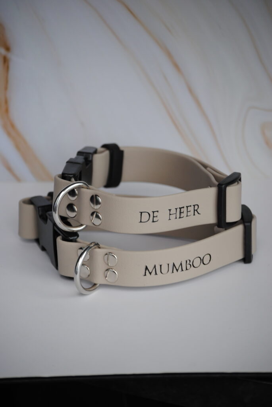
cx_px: 136
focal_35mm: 150
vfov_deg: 13.7
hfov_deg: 9.2
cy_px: 204
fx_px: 1696
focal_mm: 100
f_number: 4.8
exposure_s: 1/250
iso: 200
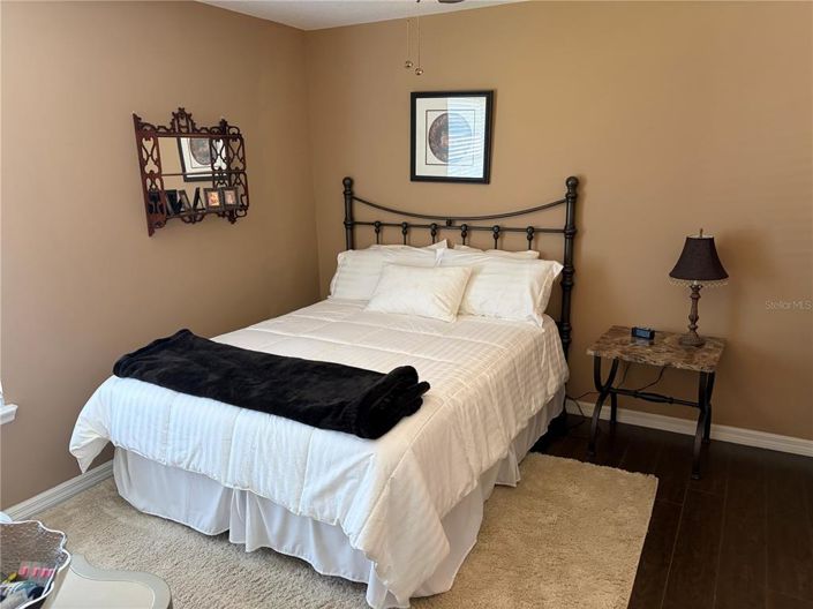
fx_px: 610
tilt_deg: -13.4
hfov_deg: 67.3
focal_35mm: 26
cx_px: 406
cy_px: 304
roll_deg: +1.6
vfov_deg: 53.0
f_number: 1.6
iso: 125
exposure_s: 1/60
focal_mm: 5.96
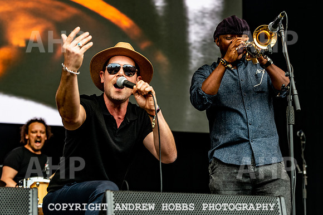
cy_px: 86
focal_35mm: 105
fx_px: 941
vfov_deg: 13.0
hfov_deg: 19.5
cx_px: 193
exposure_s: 1/500
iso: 180
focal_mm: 86
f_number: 4.5
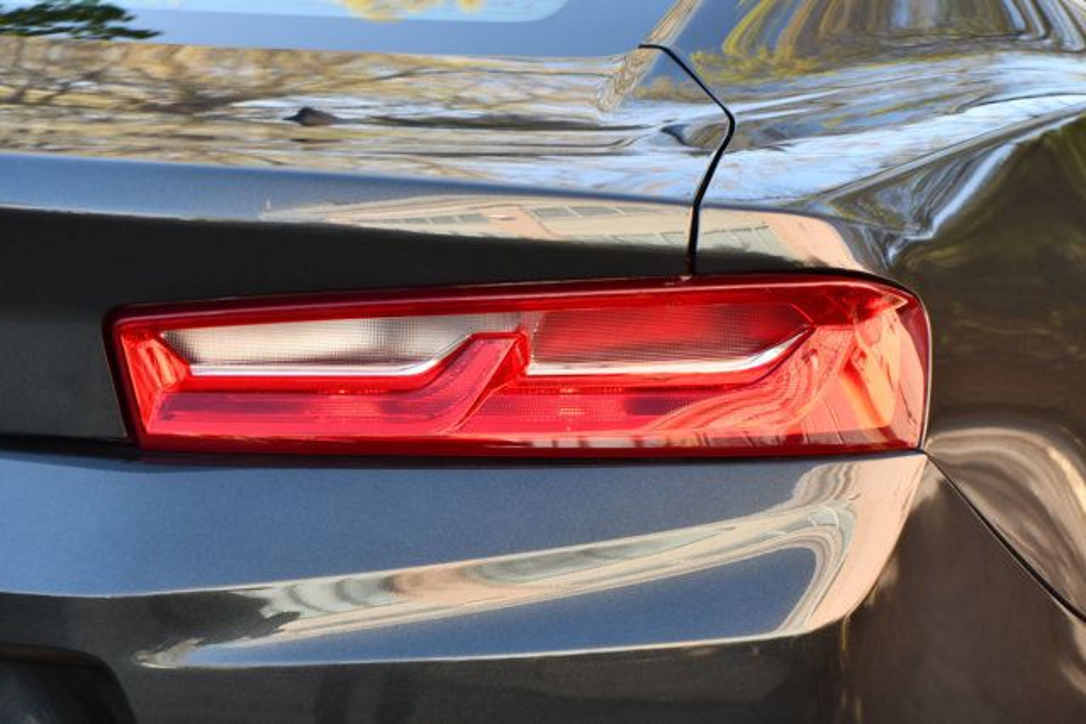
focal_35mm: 120
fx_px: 3621
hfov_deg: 17.1
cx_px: 543
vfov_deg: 11.4
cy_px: 362
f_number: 5.6
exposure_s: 1/250
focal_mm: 80
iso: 400
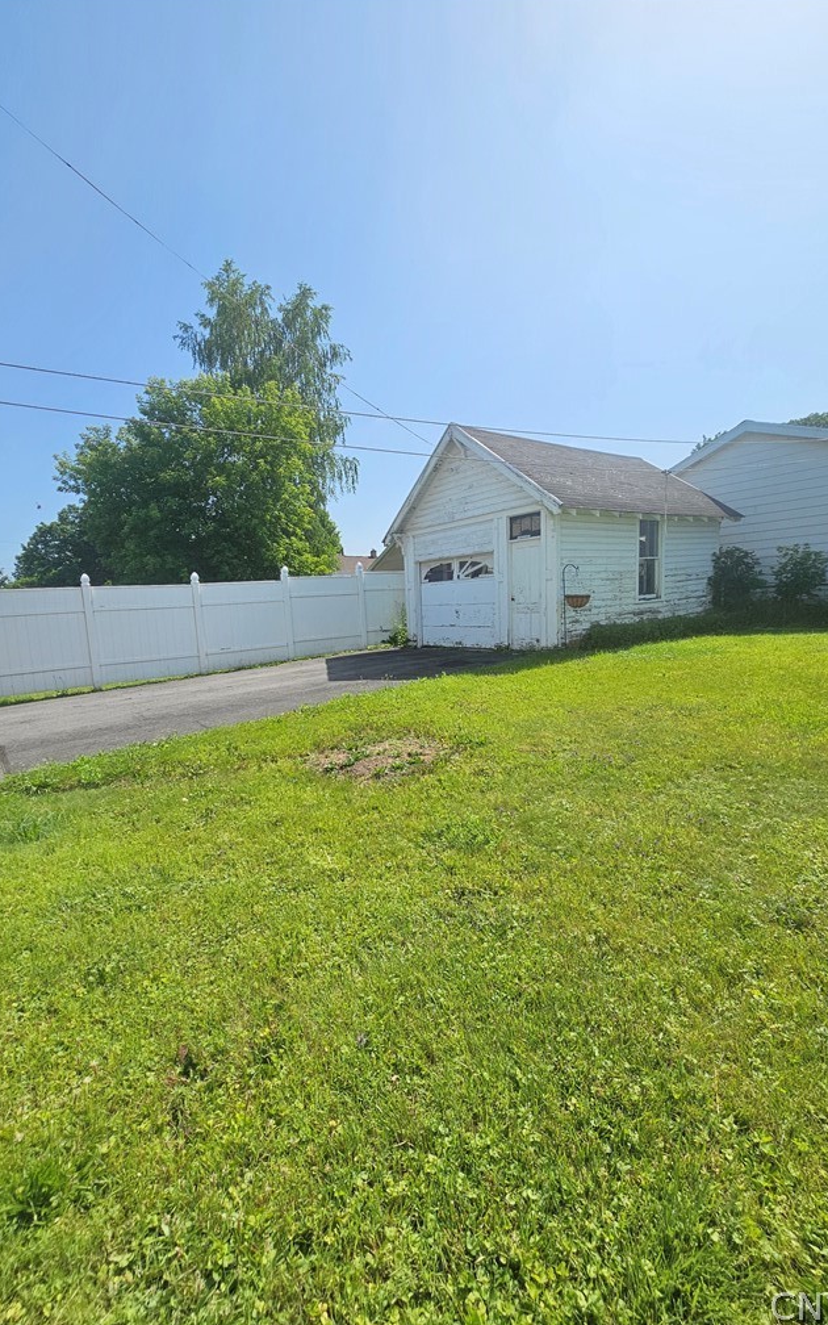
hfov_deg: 78.5
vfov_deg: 105.3
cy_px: 664
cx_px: 388
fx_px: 505
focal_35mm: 14
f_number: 2.2
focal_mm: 2.2
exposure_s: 1/3798
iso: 50
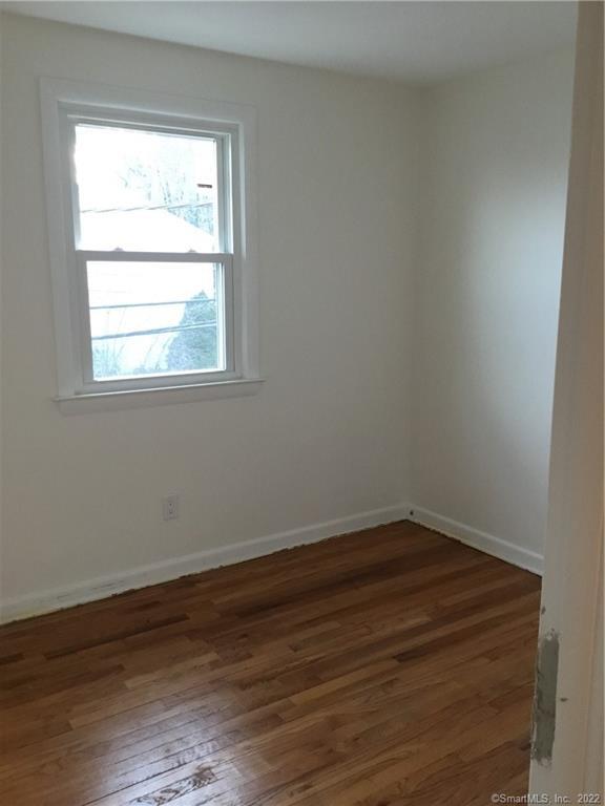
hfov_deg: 45.4
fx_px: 722
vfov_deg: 58.4
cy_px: 403
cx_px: 302
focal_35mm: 31
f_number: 2.4
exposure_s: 1/30
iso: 200
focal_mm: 3.3
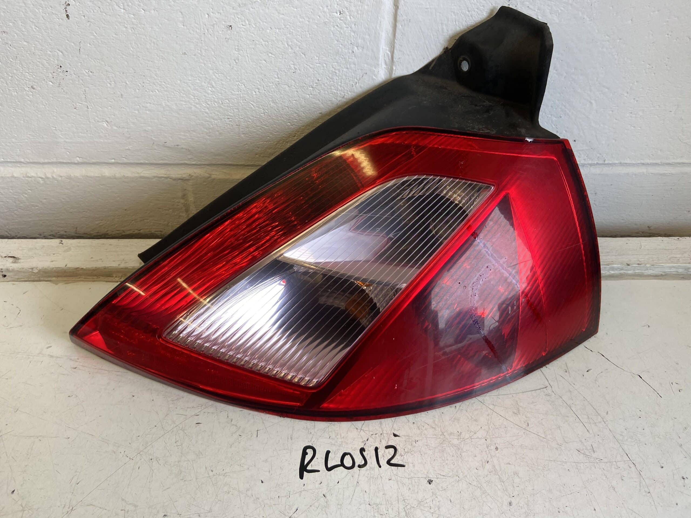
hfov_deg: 67.3
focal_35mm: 26
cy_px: 259
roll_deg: -3.0
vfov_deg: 53.1
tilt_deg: -41.4
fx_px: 519
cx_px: 346
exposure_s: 1/100
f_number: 1.8
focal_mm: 4.25
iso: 80
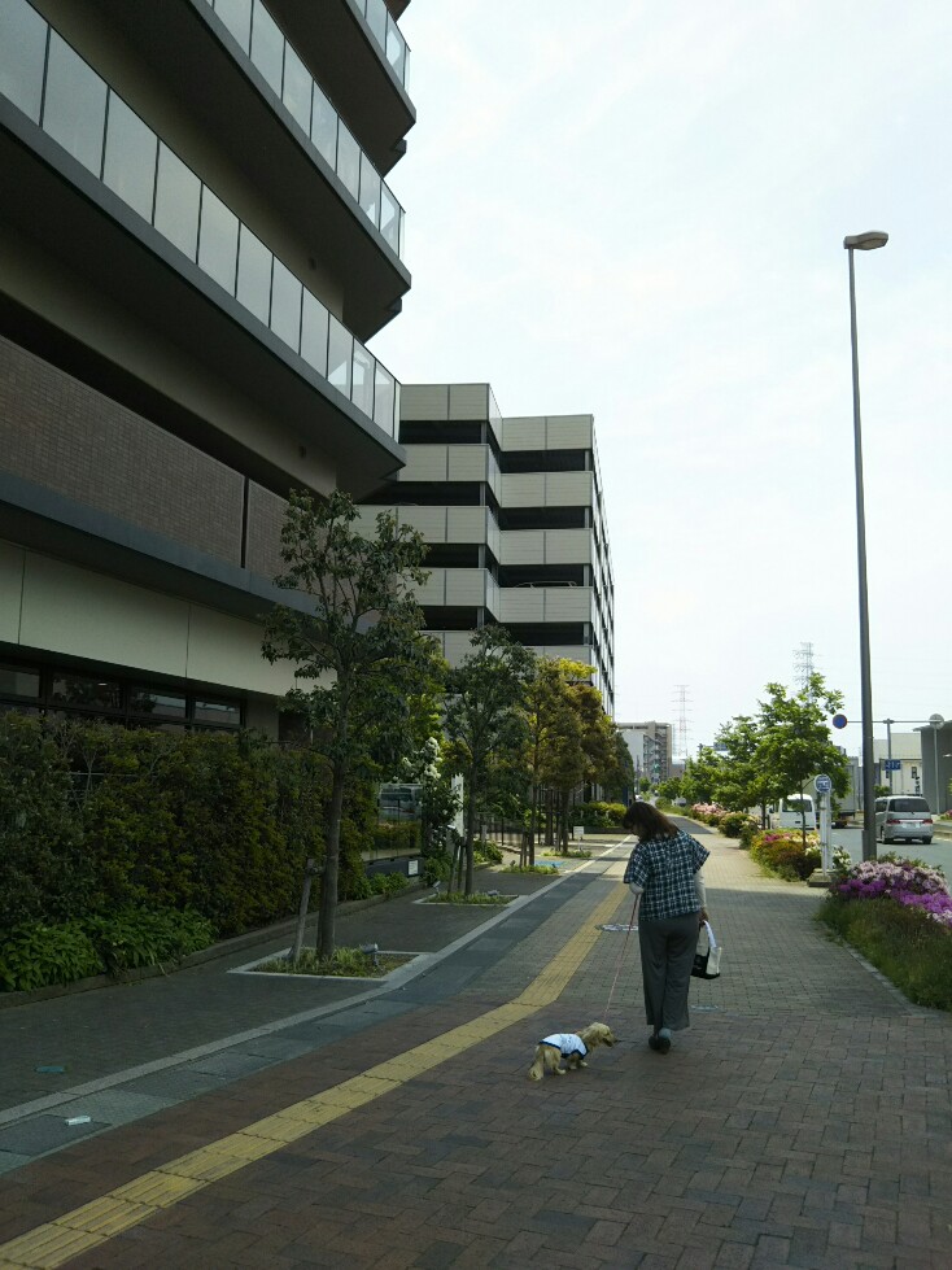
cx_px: 476
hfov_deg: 46.8
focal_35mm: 30
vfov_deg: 60.0
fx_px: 1100
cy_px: 635
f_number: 2.2
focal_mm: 4
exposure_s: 1/907
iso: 25
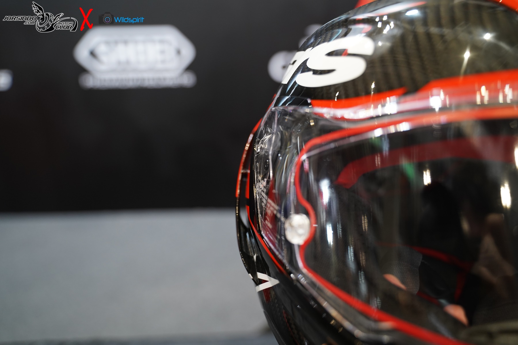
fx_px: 417
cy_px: 172
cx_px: 259
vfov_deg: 45.0
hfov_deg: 63.7
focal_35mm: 29
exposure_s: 1/60
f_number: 2.8
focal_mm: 29
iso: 1250
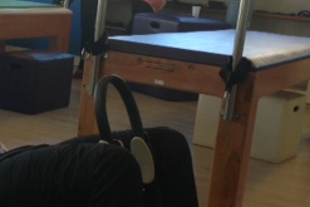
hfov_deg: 22.3
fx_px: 767
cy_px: 107
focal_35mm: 89
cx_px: 31
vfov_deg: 15.4
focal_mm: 4.13
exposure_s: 1/30
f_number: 2.4
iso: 50
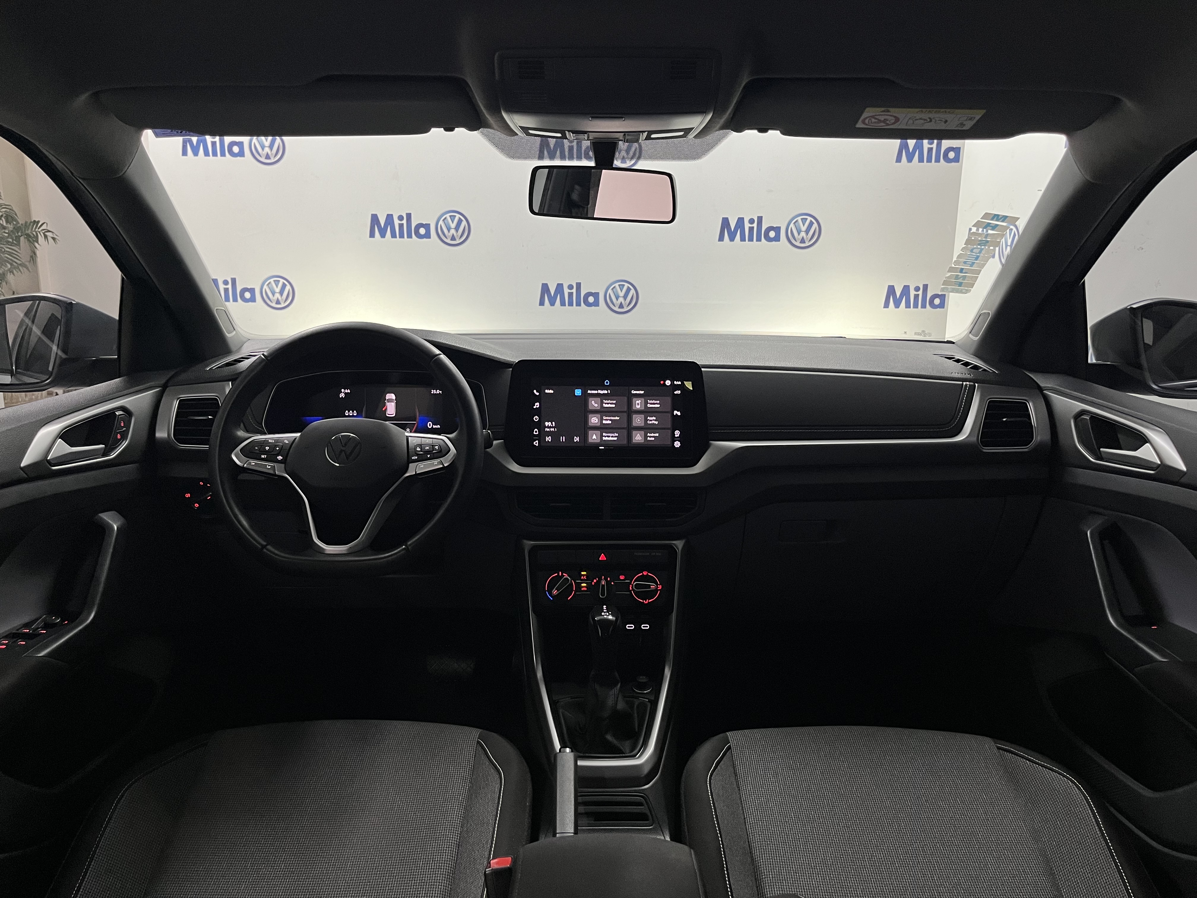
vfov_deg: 53.1
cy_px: 449
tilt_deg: -14.3
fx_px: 899
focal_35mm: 26
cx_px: 598
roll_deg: -0.2
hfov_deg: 67.3
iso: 200
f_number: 1.6
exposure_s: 1/60
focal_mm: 5.1
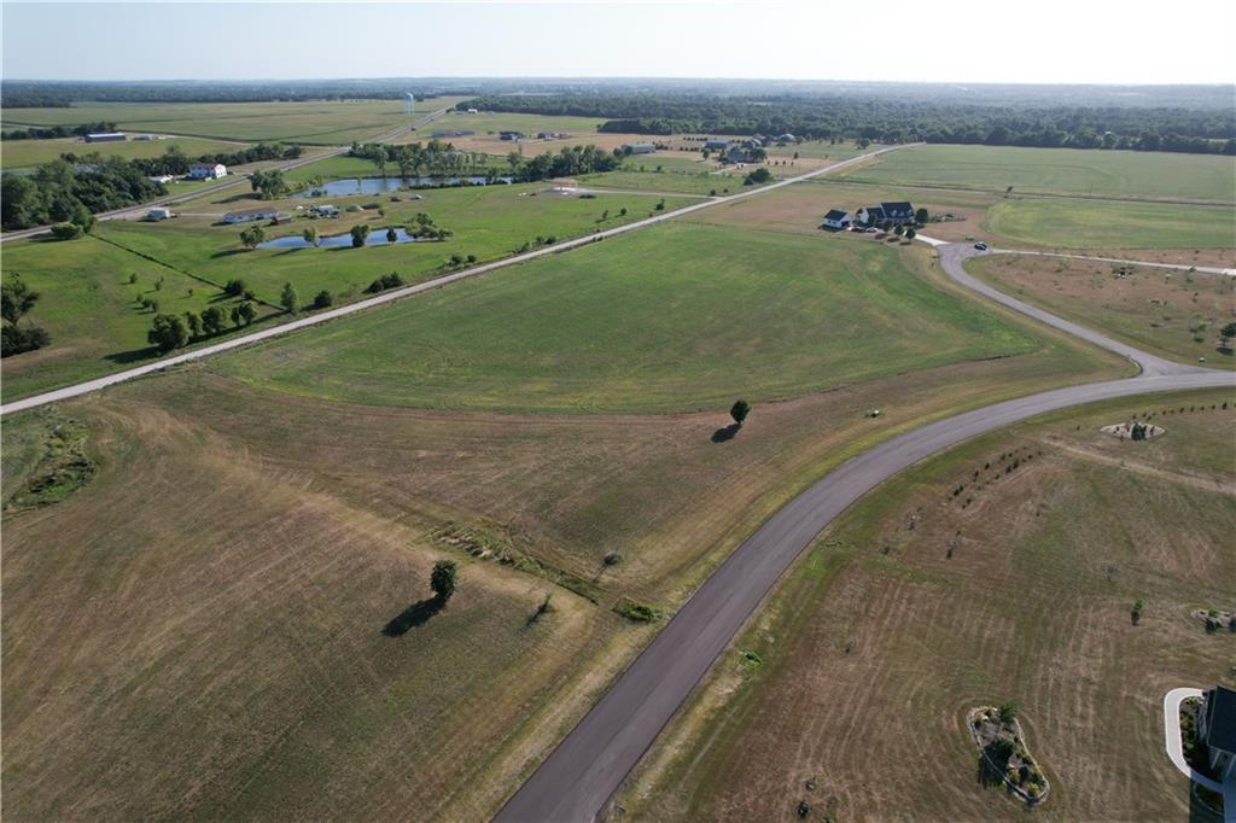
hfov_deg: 78.6
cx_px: 618
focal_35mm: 22
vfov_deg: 57.2
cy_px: 412
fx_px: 755
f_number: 2.8
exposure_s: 1/2000
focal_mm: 8.38
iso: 200
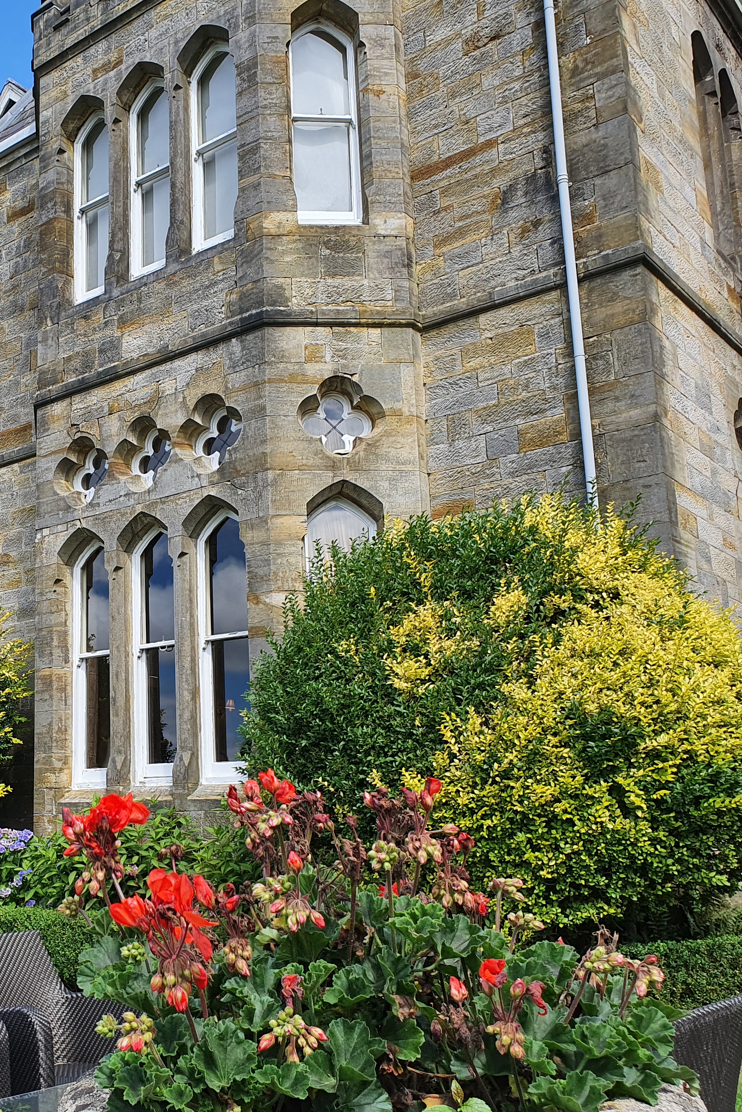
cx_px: 88
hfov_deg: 34.2
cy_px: 550
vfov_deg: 51.9
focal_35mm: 37
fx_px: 1144
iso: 50
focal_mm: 4.32
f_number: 2.4
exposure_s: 1/962
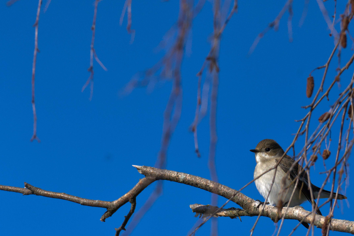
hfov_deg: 1.7
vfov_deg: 1.2
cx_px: 267
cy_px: 158
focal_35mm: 1189
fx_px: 11691
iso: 800
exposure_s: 1/4000
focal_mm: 500
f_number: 8
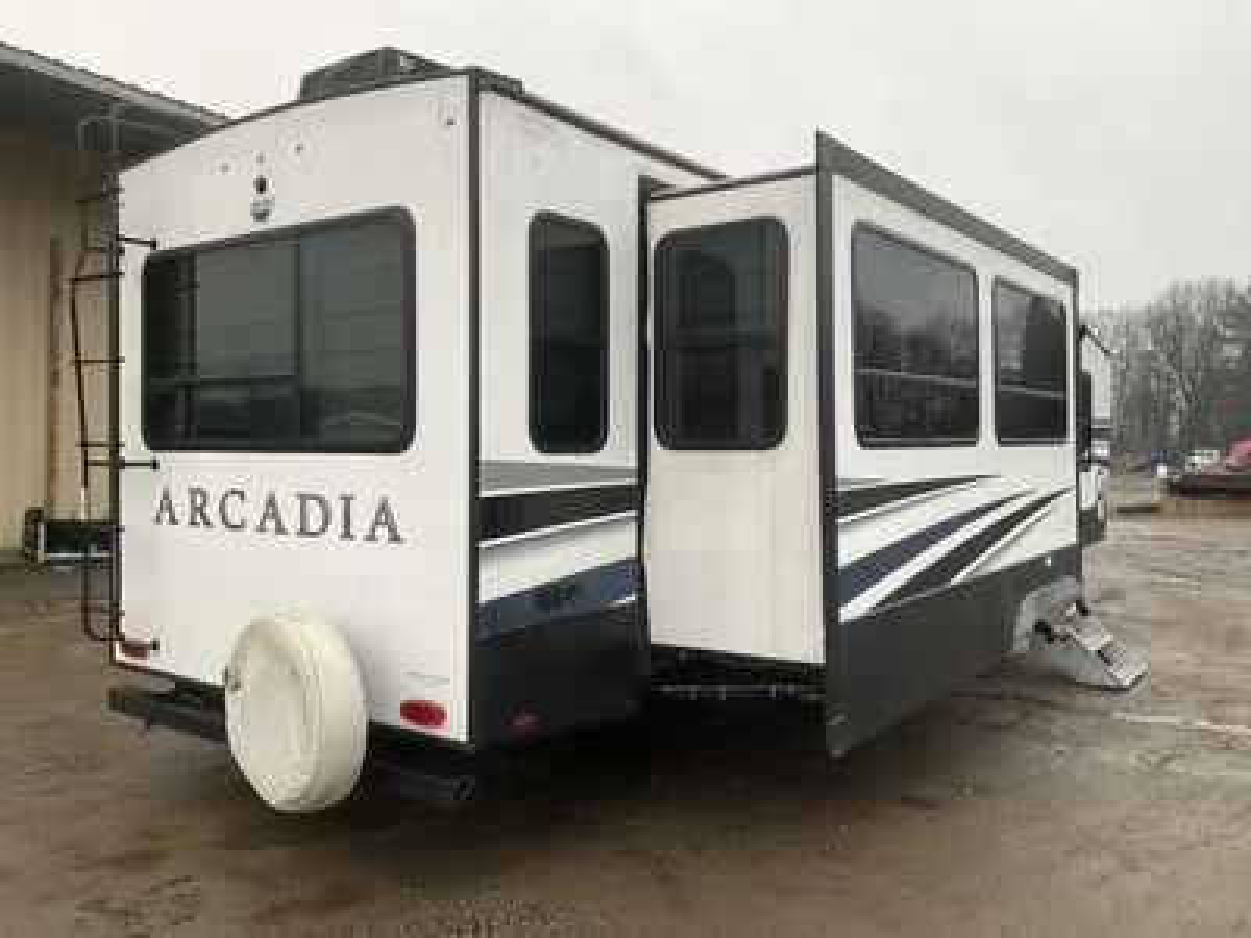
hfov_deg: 61.7
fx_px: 1048
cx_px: 626
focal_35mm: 29
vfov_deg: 48.2
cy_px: 469
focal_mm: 3
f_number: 1.8
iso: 64
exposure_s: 1/122
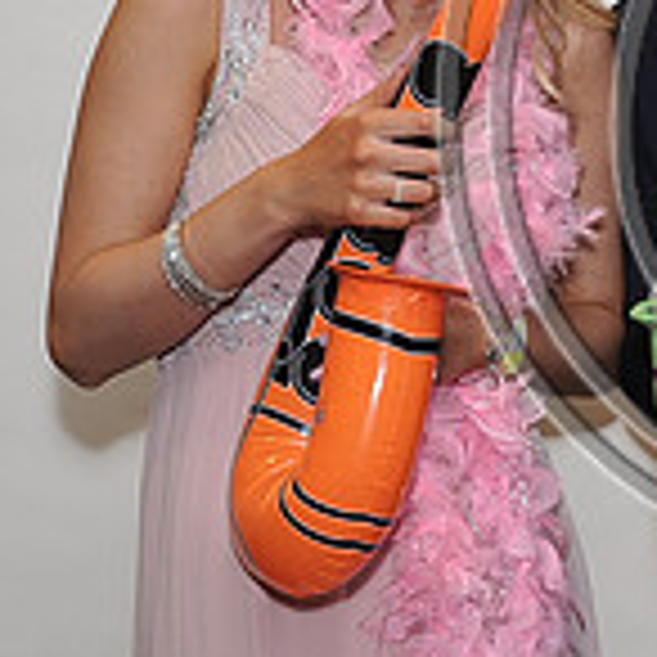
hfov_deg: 11.9
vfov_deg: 12.2
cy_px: 112
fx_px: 3049
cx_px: 900
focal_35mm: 142
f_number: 6.3
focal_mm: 42
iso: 800
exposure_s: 1/60
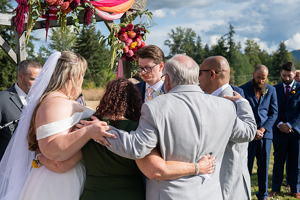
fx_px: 408
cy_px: 100
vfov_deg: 27.5
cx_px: 150
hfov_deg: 40.3
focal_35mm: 49
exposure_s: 1/4000
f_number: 4.5
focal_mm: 49
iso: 400
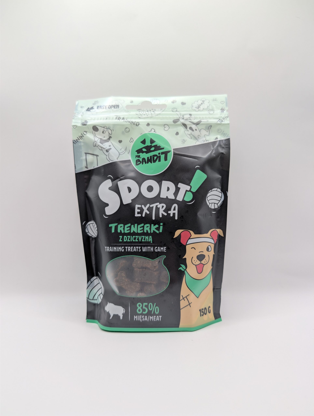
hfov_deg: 56.9
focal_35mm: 24
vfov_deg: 71.5
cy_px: 208
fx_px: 290
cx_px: 157
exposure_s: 1/88
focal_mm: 6.9
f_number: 1.68
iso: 21
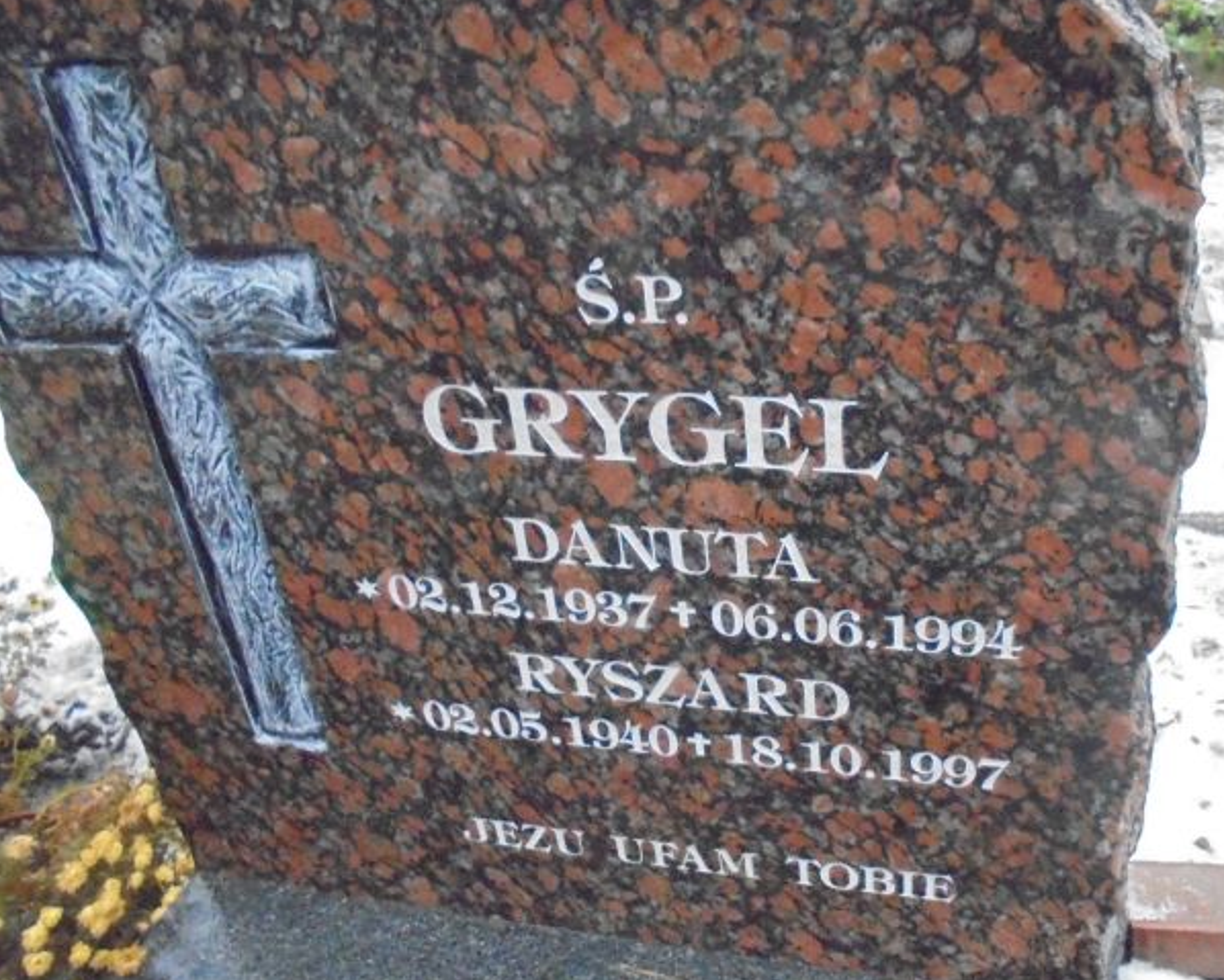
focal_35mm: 33
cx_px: 761
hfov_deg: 53.6
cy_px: 459
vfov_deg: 44.6
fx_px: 1196
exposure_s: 1/200
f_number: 3.5
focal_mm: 4.6
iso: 1600
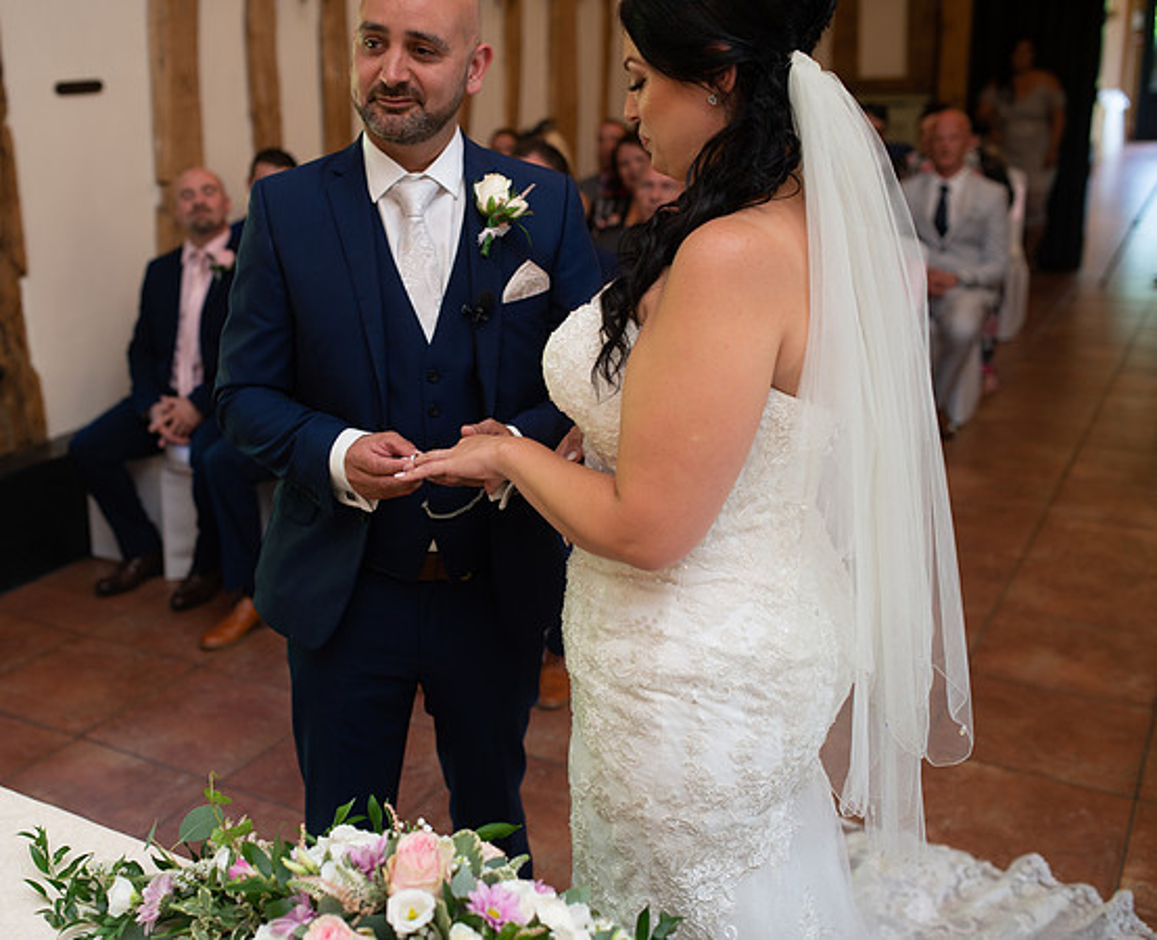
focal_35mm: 40
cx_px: 451
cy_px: 470
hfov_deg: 45.5
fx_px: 1371
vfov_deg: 37.8
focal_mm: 35
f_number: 2.8
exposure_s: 1/100
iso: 400
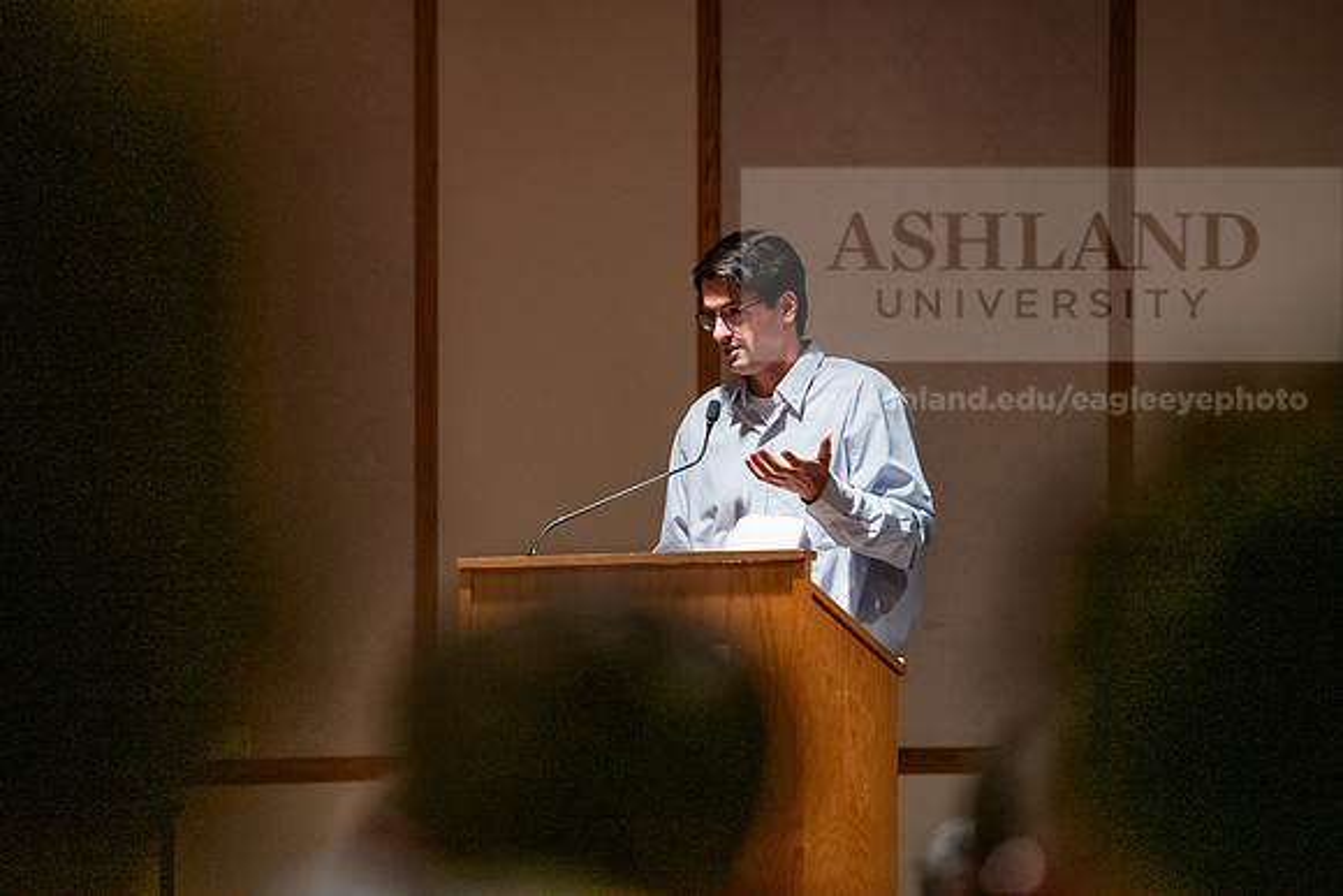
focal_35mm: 165
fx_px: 6157
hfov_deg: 12.4
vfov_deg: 8.3
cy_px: 448
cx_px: 672
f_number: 3.2
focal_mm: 165
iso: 2500
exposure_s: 1/200
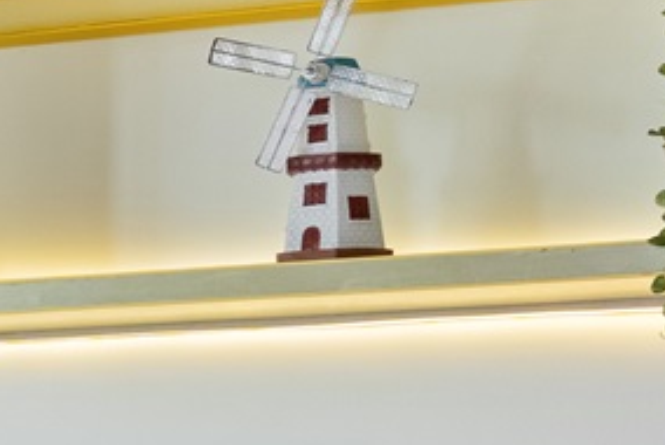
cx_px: -1267
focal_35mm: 211
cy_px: 697
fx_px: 3902
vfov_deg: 6.4
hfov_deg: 8.4
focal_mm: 30
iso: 3200
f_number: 6.3
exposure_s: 1/100
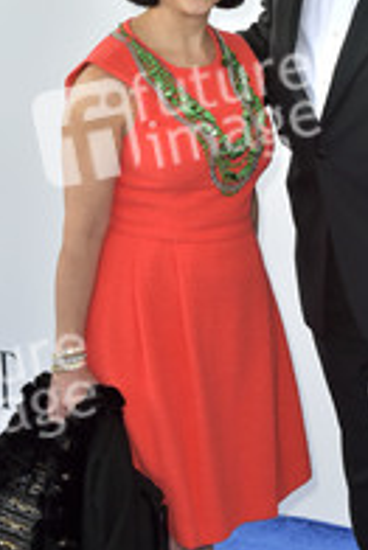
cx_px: 260
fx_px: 2189
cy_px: 261
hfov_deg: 9.6
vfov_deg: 14.3
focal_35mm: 143
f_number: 6.3
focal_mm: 70
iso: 500
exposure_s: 1/320
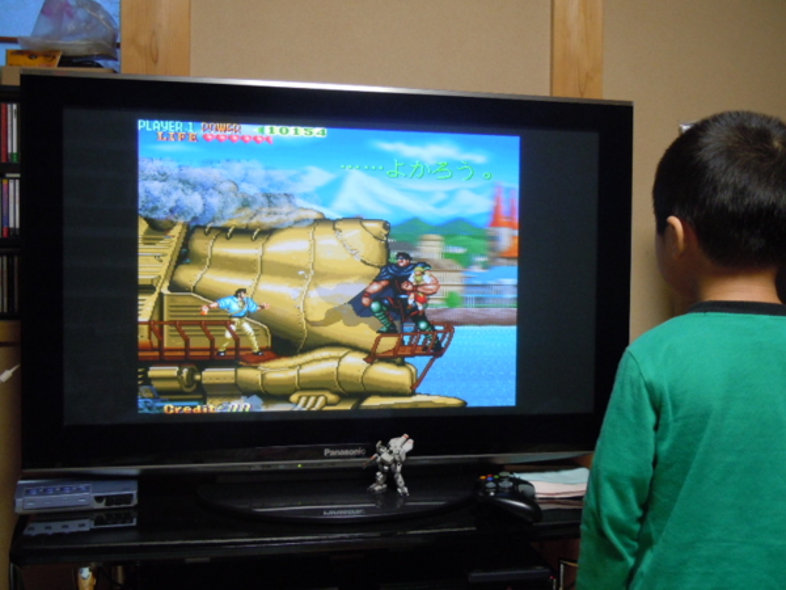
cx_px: 393
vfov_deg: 41.8
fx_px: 772
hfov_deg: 54.0
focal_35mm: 34
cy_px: 295
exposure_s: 1/15
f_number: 3.6
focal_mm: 6.2
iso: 400
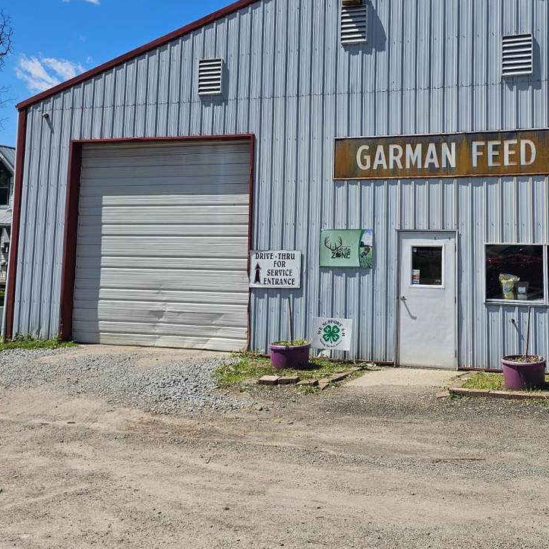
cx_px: 429
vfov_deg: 45.5
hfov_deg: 44.1
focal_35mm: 36
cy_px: 196
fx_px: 646
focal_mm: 6.3
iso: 16
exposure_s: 1/1525
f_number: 1.7
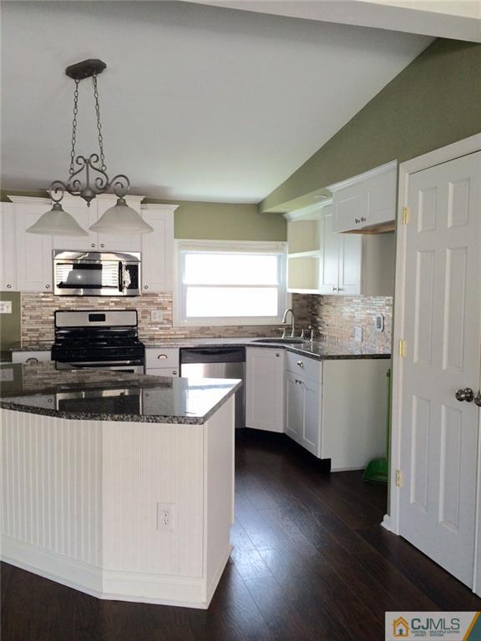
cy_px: 320
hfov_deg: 48.2
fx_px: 537
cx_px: 240
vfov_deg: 61.7
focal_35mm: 29
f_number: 2.2
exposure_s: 1/60
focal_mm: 4.15
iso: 50
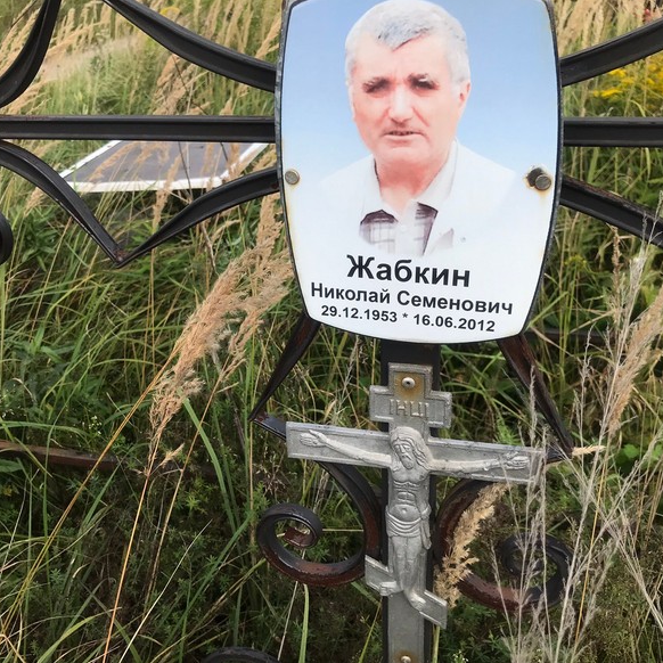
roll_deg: +1.3
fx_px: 737
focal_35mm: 34
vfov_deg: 48.4
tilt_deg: -27.7
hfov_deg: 48.4
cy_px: 322
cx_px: 320
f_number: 1.8
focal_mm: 3.99
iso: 20
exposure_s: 1/1681
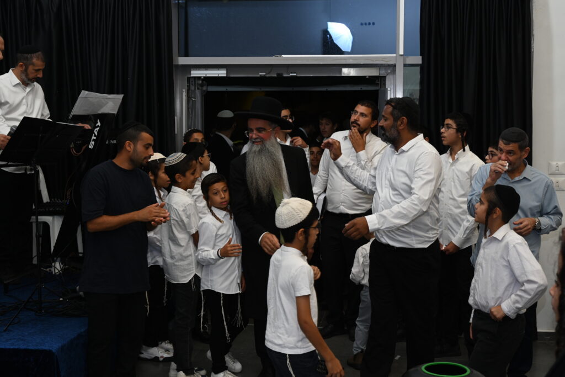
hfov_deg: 41.1
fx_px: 753
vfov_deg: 28.1
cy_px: 188
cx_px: 282
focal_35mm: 48
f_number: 9
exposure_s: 1/100
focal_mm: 48
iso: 640
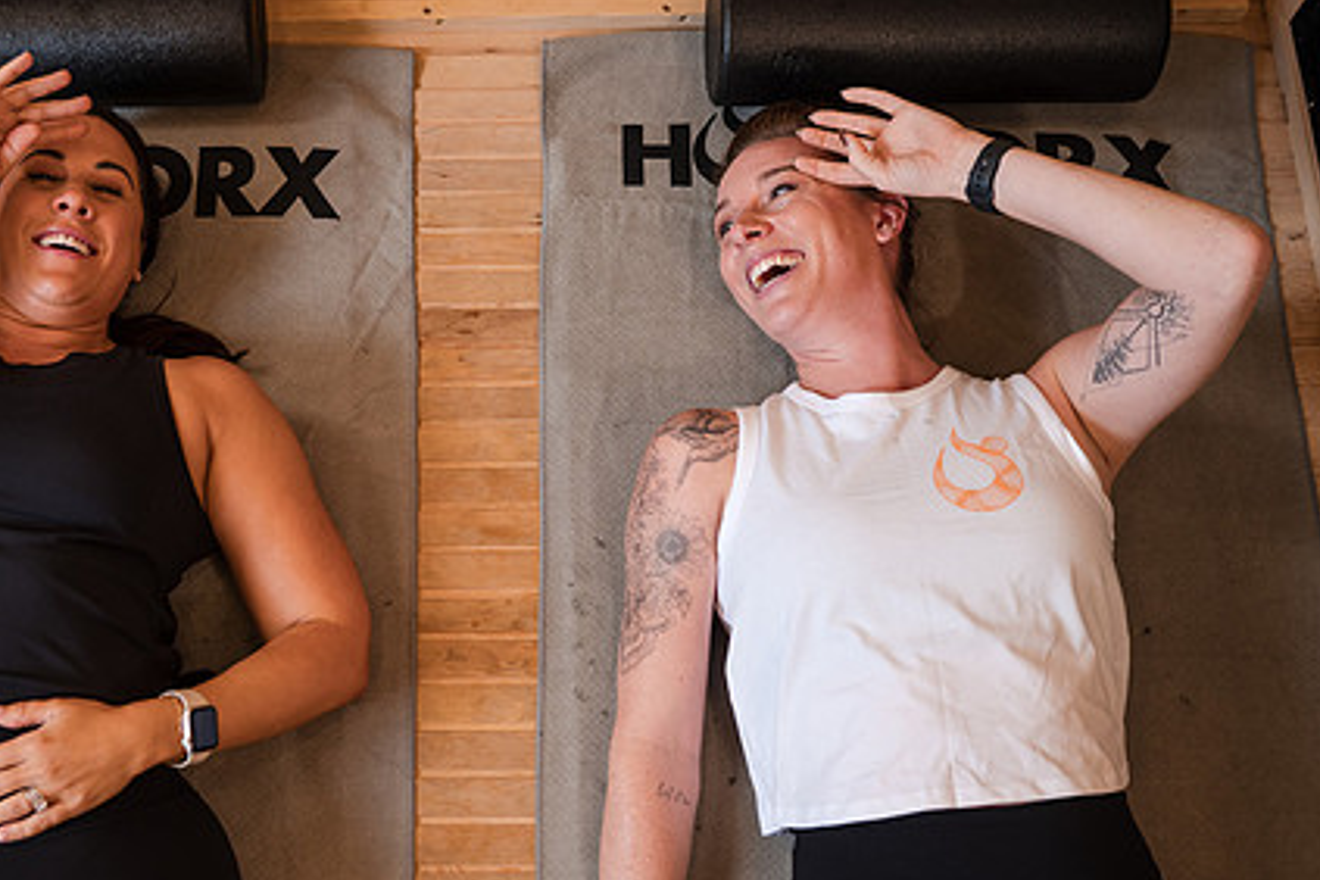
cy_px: 516
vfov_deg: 28.0
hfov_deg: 40.5
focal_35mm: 48
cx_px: 428
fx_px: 1760
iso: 400
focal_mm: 35
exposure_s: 1/125
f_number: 3.2
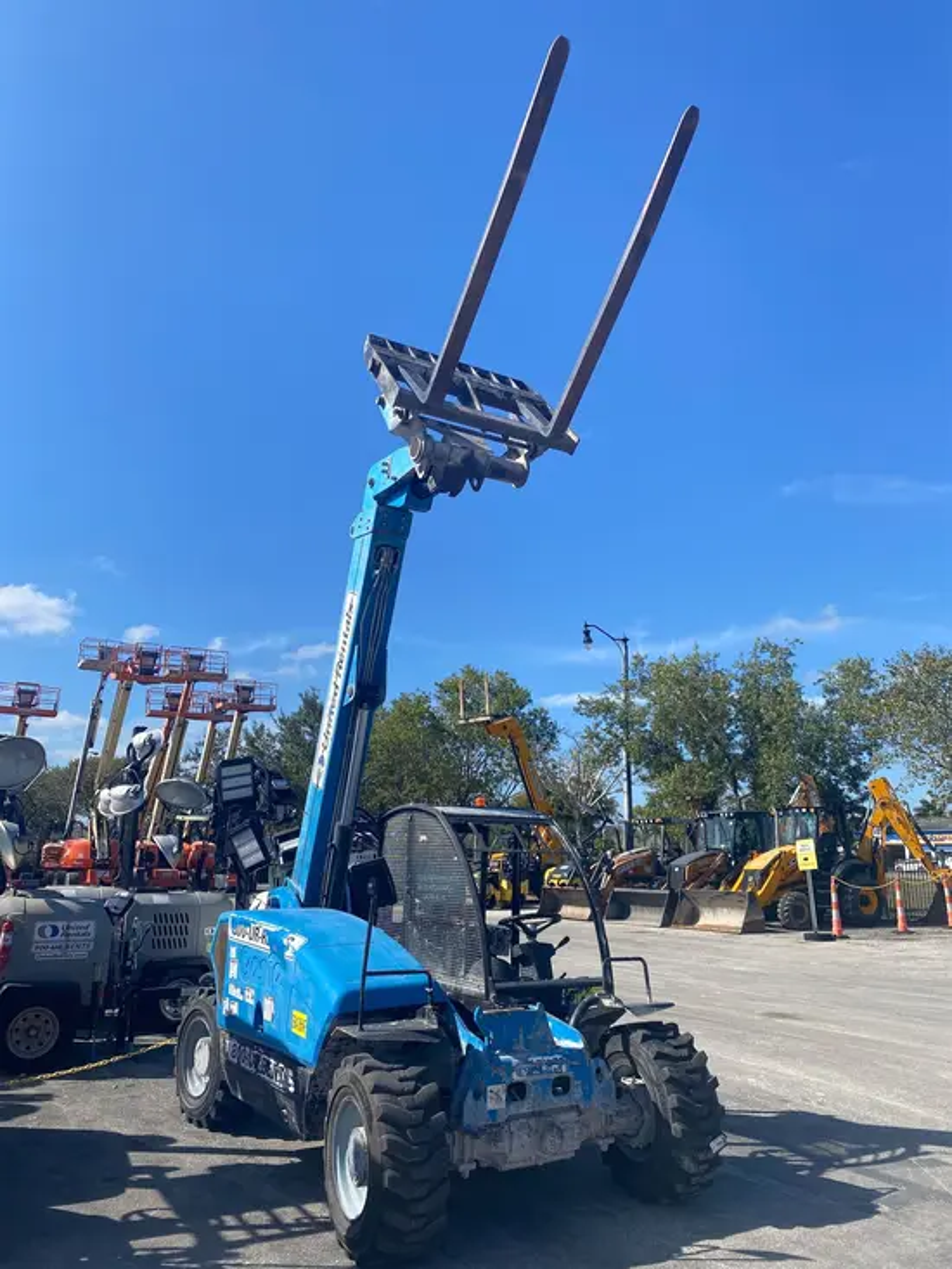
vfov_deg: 67.3
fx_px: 953
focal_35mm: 26
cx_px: 476
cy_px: 634
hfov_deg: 53.1
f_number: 1.8
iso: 32
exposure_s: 1/2463
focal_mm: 4.25
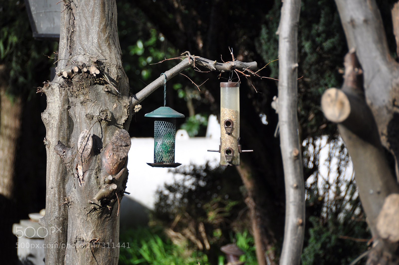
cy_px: 132
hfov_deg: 6.9
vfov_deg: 4.6
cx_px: 200
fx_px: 3321
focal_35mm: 300
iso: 200
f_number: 6.3
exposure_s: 1/640
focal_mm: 200
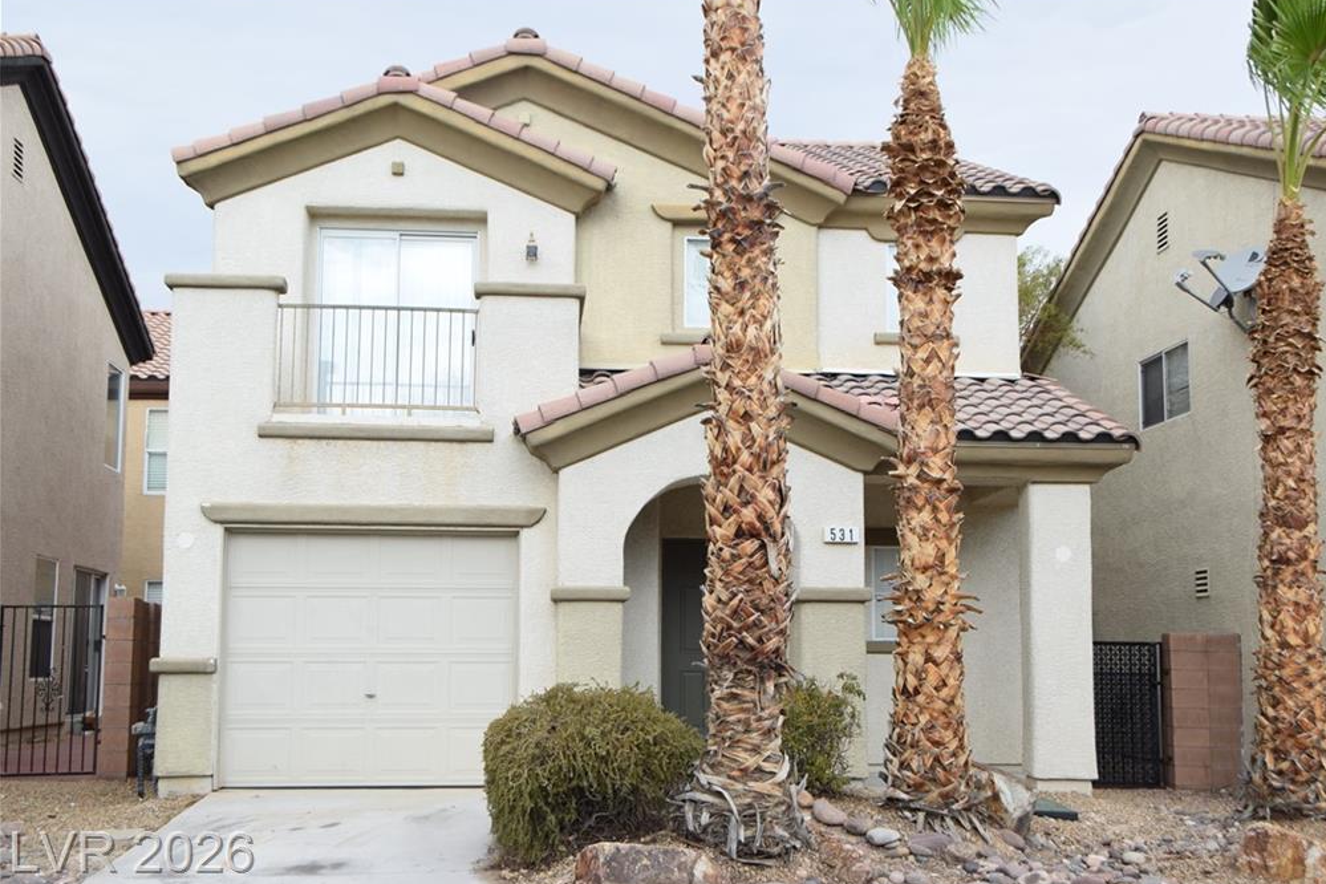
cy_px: 439
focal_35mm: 42
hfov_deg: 46.9
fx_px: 1529
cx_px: 678
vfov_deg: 32.2
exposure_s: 1/250
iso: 200
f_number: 8
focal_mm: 27
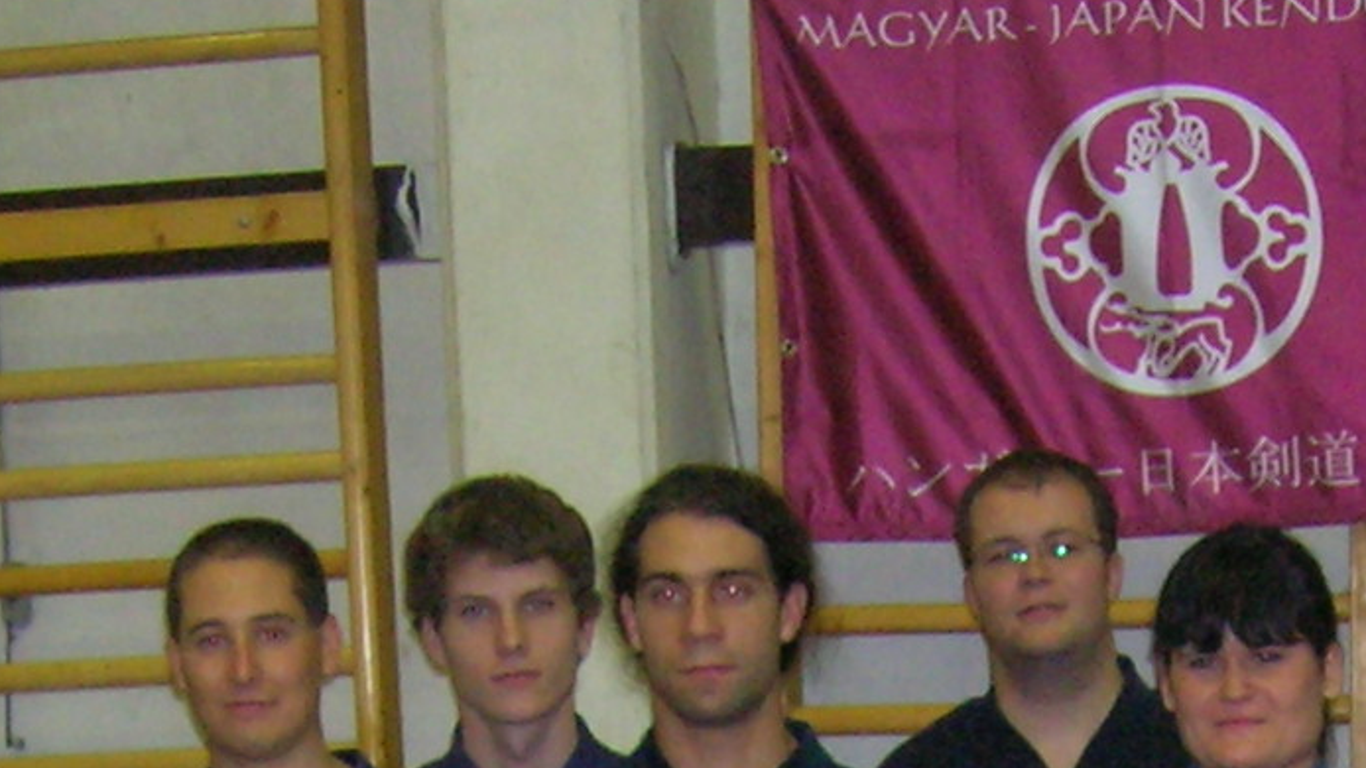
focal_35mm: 122
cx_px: 980
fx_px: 4418
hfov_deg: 17.5
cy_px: 1593
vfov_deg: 9.2
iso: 200
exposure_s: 1/60.1
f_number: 2.9
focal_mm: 5.7
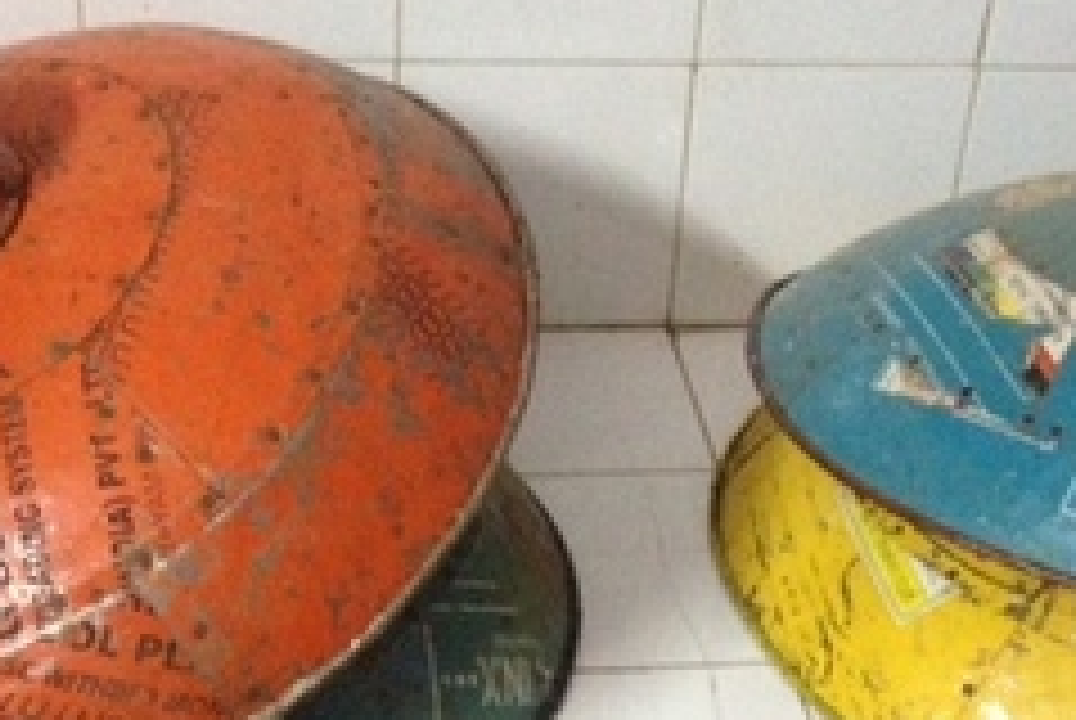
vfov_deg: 17.9
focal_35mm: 76
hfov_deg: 26.6
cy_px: 506
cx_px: 594
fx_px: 2274
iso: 640
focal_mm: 4.28
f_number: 2.4
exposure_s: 1/17
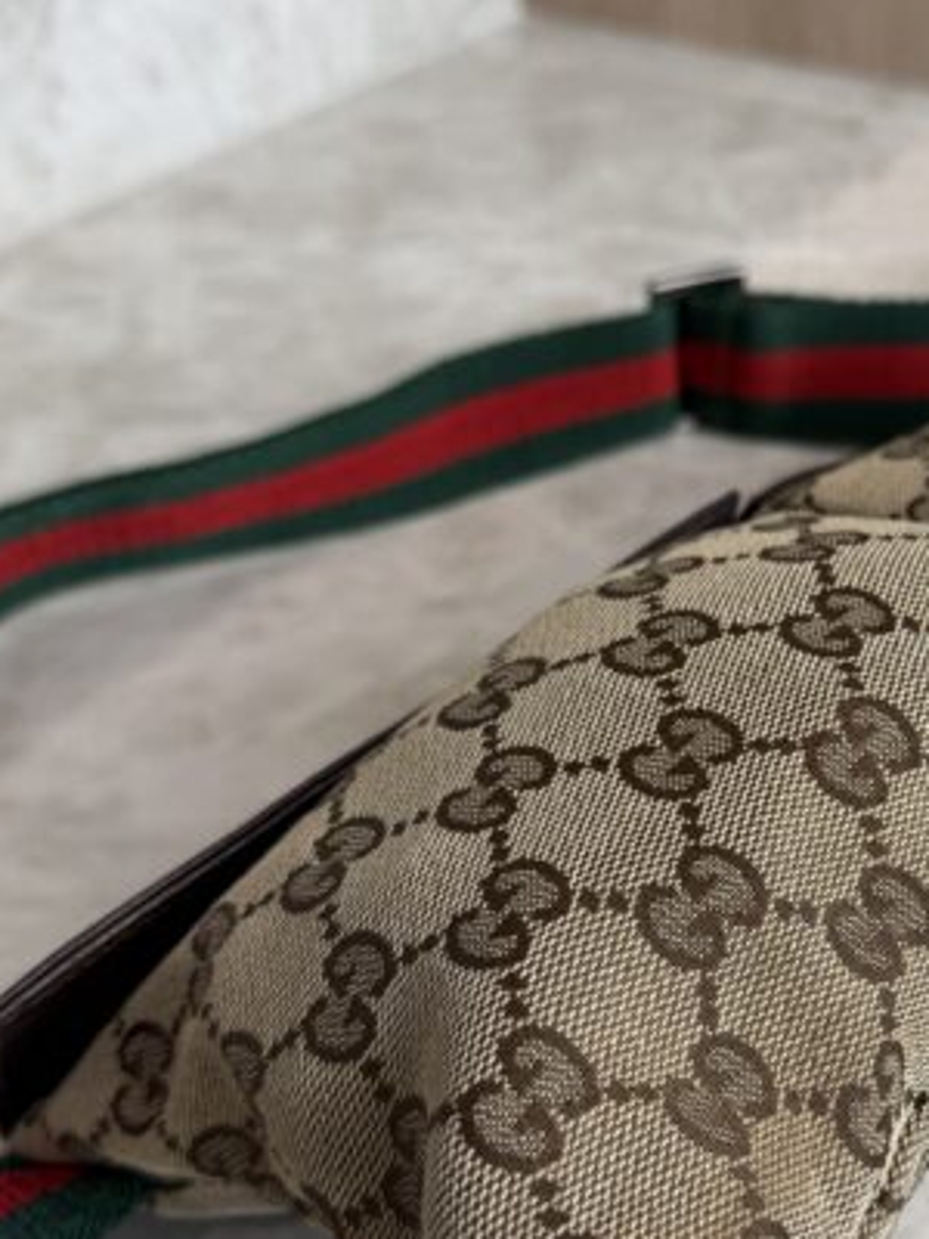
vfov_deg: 39.5
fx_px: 1718
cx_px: 802
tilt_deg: -38.2
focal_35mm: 48
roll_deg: +1.7
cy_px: 731
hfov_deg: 29.3
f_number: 1.78
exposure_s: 1/120
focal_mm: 6.76
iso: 100
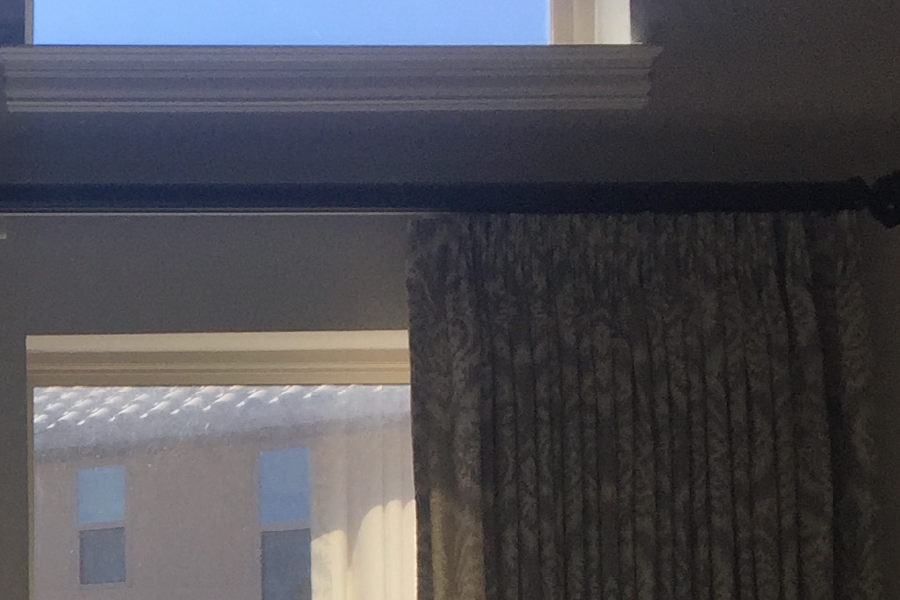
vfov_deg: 12.5
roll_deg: +0.4
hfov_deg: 17.3
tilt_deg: +3.5
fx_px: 2674
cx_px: -433
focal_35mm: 107
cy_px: 730
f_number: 2.2
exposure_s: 1/246
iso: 32
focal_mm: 4.15
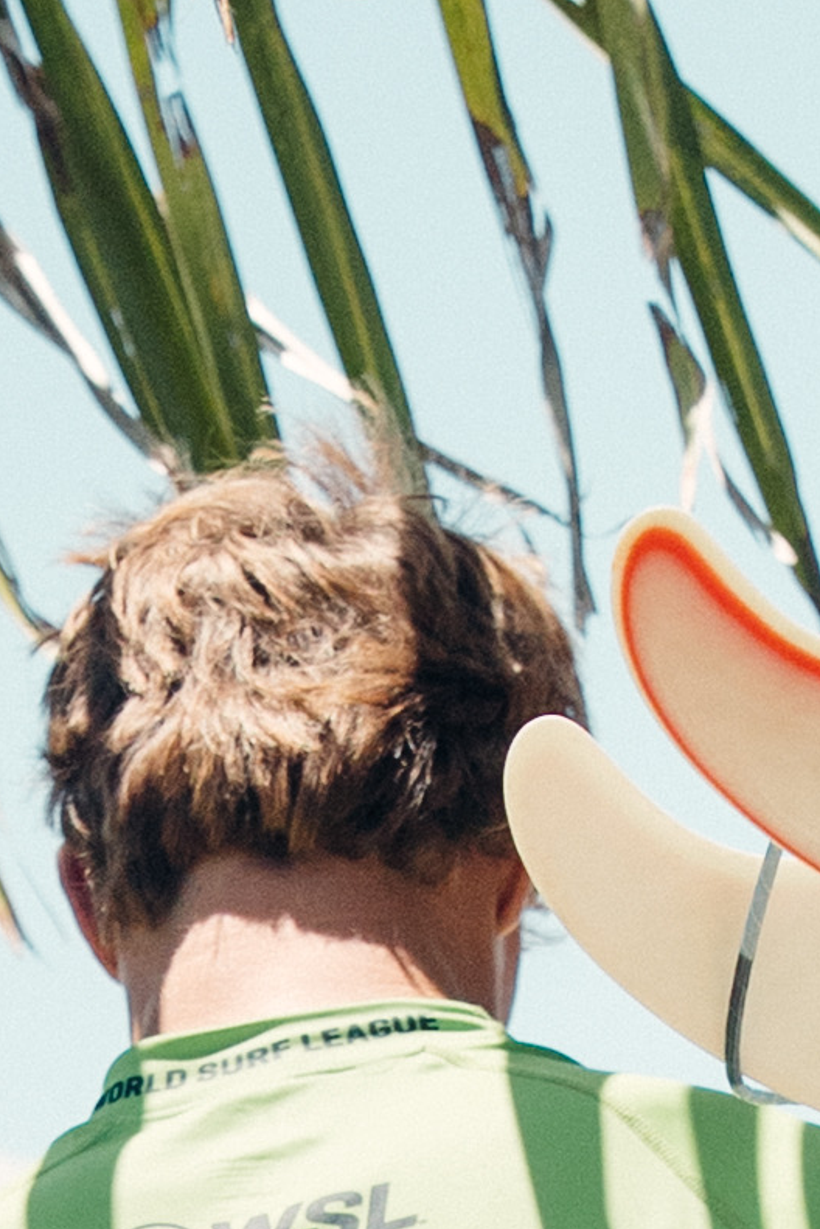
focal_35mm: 327
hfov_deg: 4.2
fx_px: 11162
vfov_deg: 6.1
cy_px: 2531
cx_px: 430
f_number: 4
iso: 1250
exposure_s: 1/2000
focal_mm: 61
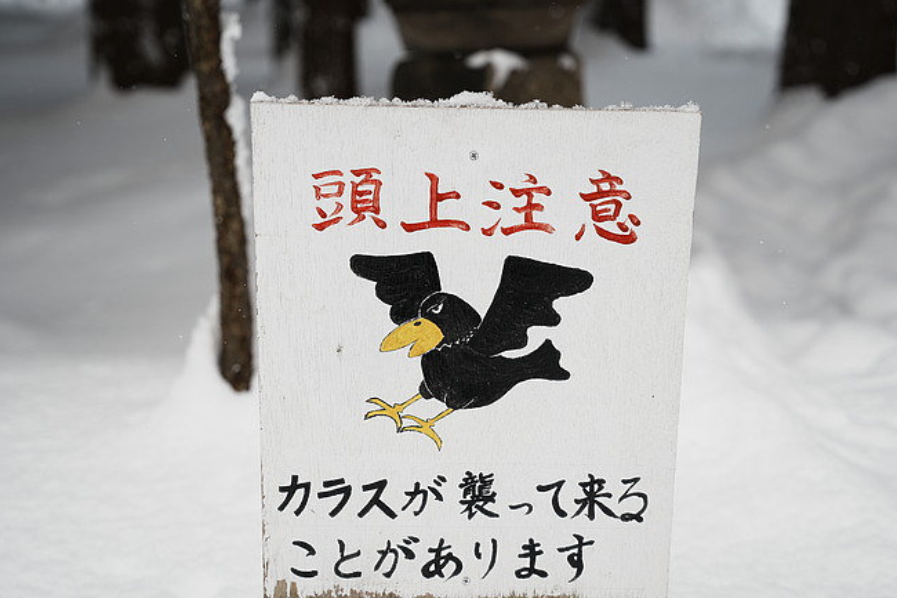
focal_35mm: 60
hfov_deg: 33.2
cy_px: 338
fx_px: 1506
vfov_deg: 22.4
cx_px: 468
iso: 125
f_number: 2.8
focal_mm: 50.4
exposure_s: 1/1250
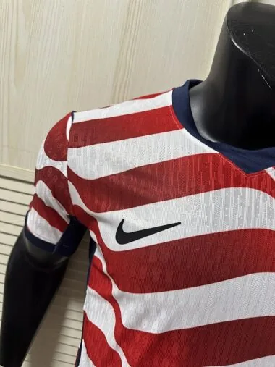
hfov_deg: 56.8
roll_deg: -11.6
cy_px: 184
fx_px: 254
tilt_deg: -13.3
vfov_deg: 71.6
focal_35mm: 24
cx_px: 138
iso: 200
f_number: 1.78
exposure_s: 1/79
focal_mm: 6.76
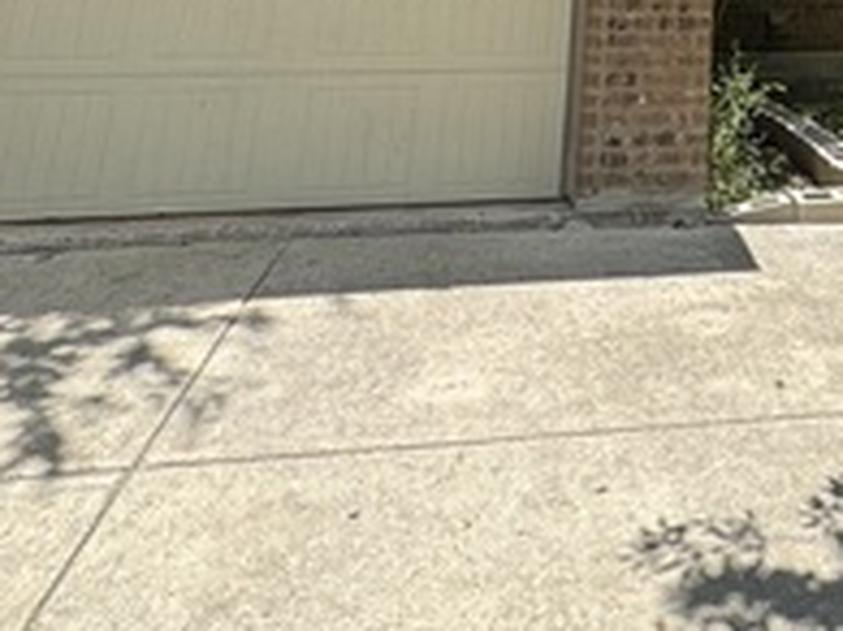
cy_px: -376
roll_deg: +0.6
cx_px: 800
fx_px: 1120
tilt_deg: +19.3
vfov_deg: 23.4
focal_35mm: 46
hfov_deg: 37.8
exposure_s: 1/1006
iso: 40
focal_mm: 2.22
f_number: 2.2
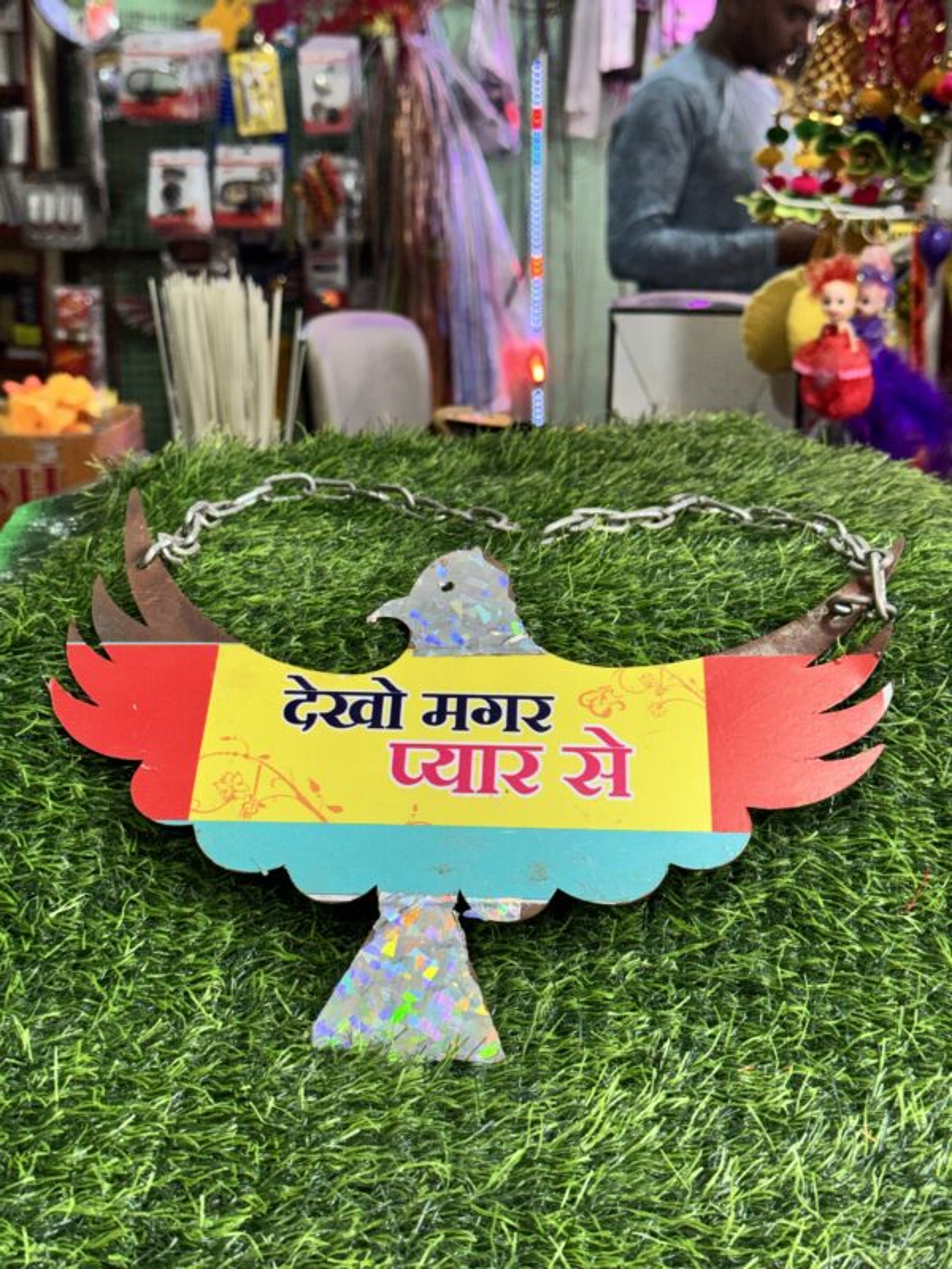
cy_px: 634
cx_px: 476
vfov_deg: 39.7
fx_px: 1760
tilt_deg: -13.4
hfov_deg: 30.3
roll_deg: -0.5
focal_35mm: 48
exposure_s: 1/100
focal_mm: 6.76
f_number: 1.78
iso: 80
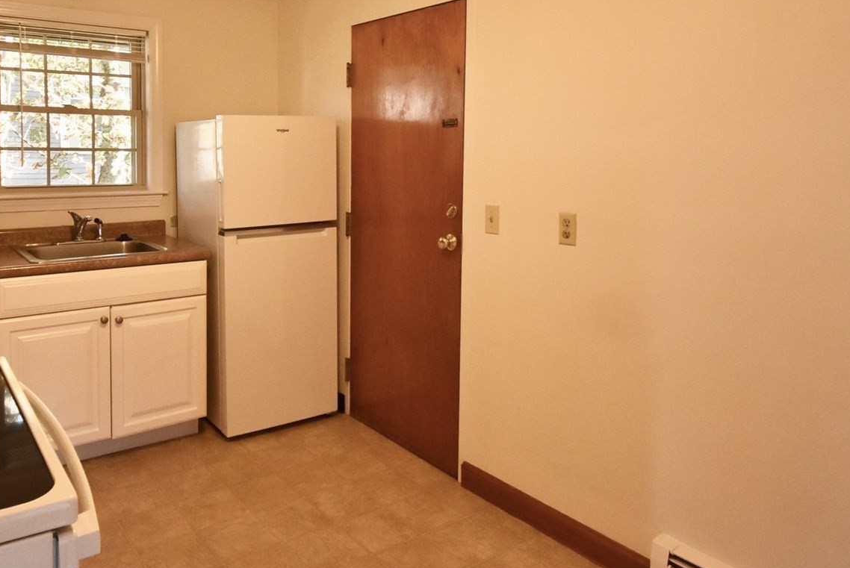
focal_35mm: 27
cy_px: 180
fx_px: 638
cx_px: 317
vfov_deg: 47.1
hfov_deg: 66.3
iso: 1250
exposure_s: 1/125
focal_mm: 10
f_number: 4.5
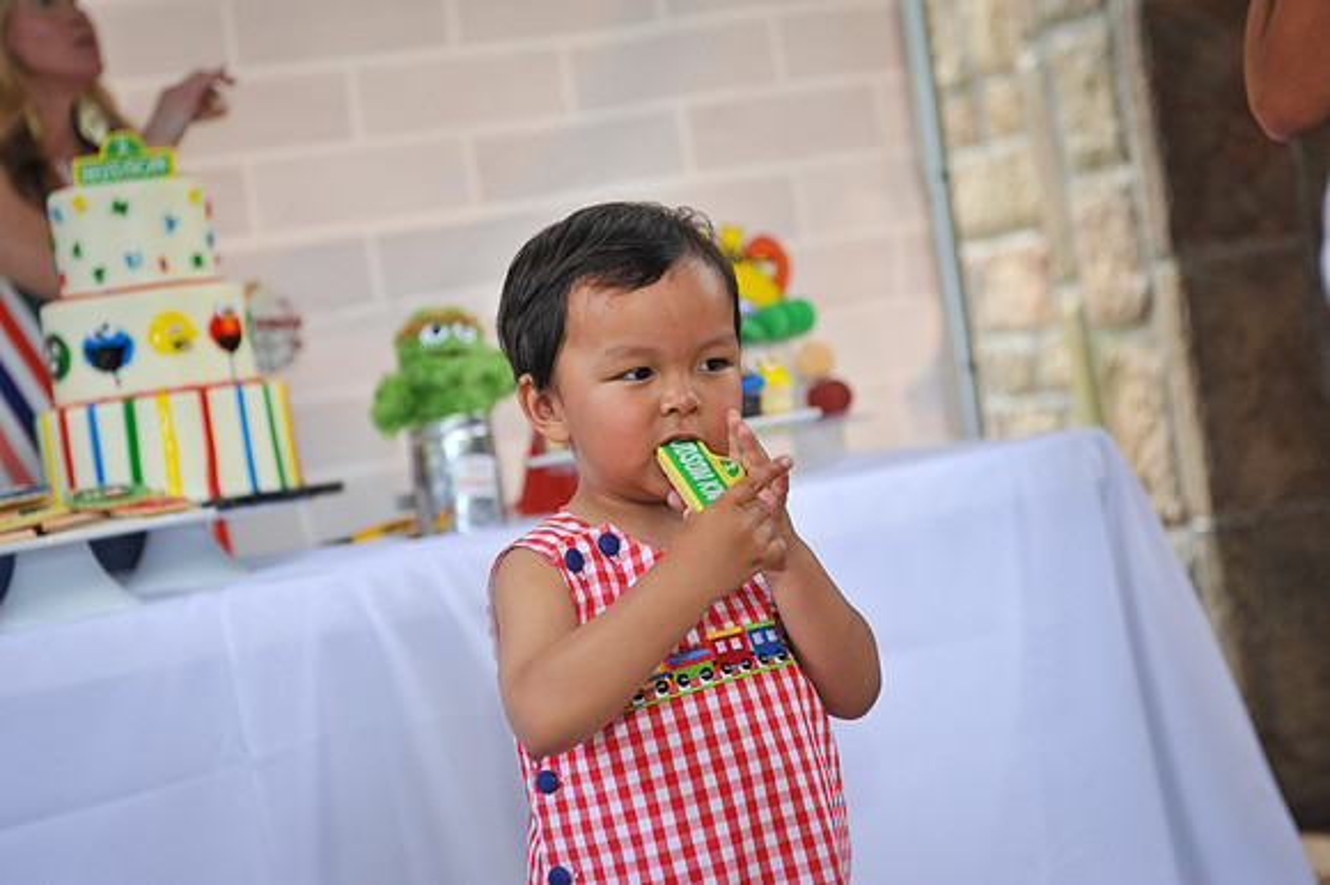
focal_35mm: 70
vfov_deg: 19.4
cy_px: 442
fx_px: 2585
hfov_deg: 28.9
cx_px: 665
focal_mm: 70
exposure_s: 1/160
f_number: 4
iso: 640
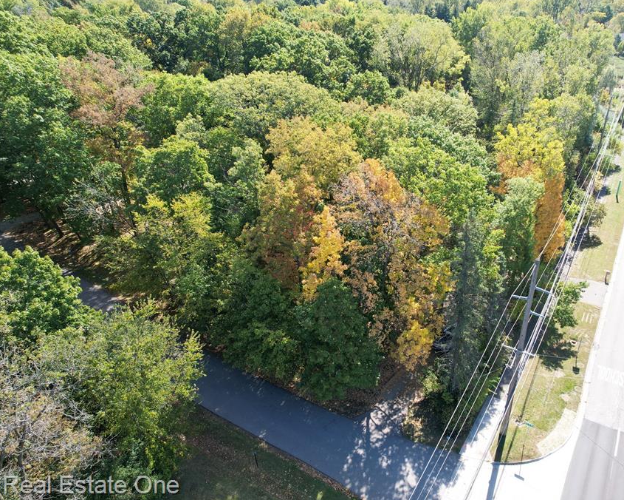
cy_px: 250
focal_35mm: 25
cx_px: 376
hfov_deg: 67.4
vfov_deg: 56.8
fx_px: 462
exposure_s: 1/500
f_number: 2.8
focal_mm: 8.38
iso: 150
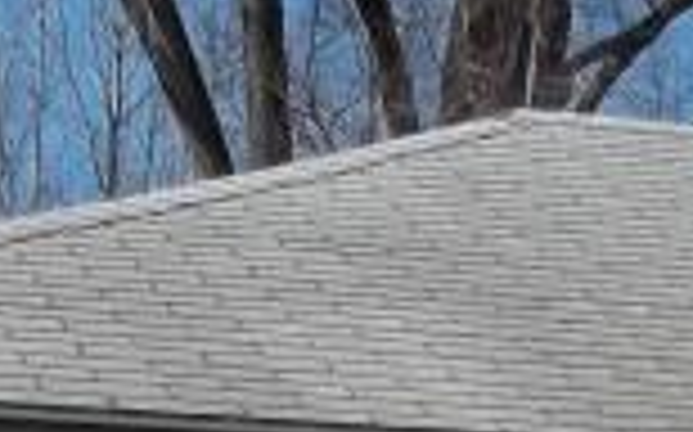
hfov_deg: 8.9
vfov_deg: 5.3
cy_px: 1256
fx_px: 4397
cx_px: 819
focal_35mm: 233
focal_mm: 5.9
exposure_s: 1/160
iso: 64
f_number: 8
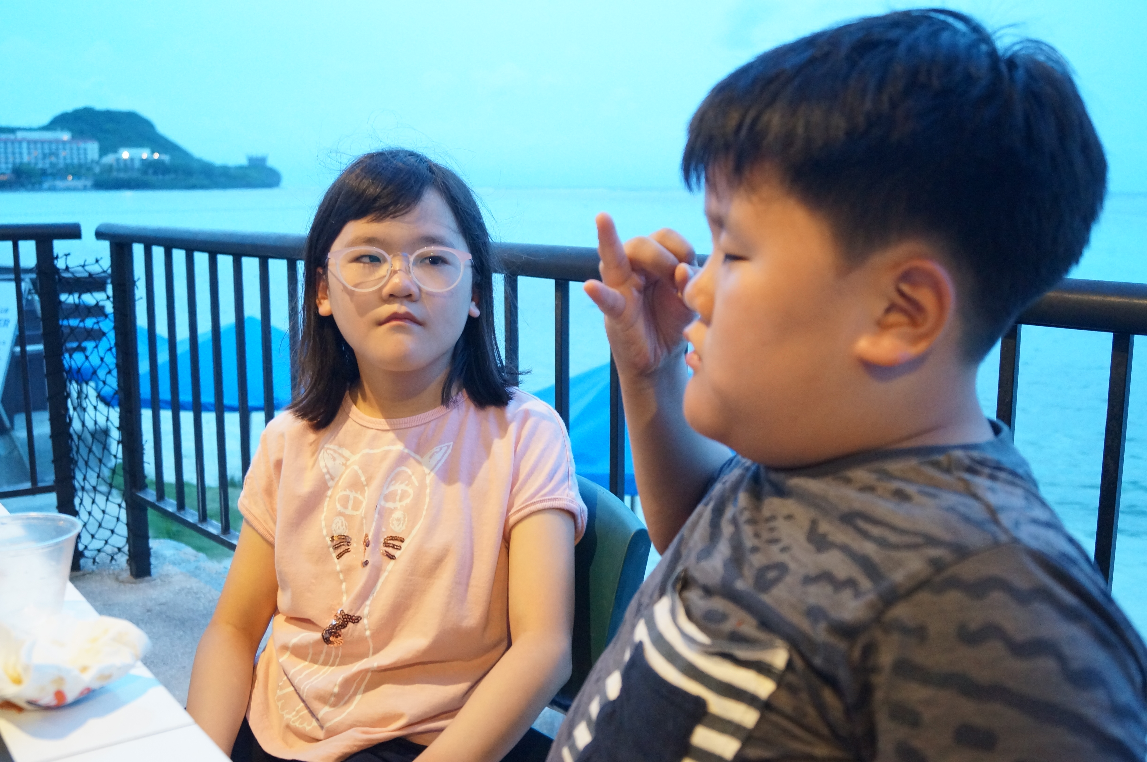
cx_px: 574
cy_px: 381
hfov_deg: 57.3
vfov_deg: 39.9
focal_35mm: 33
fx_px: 1050
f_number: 4
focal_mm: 22
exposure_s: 1/60
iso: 2000
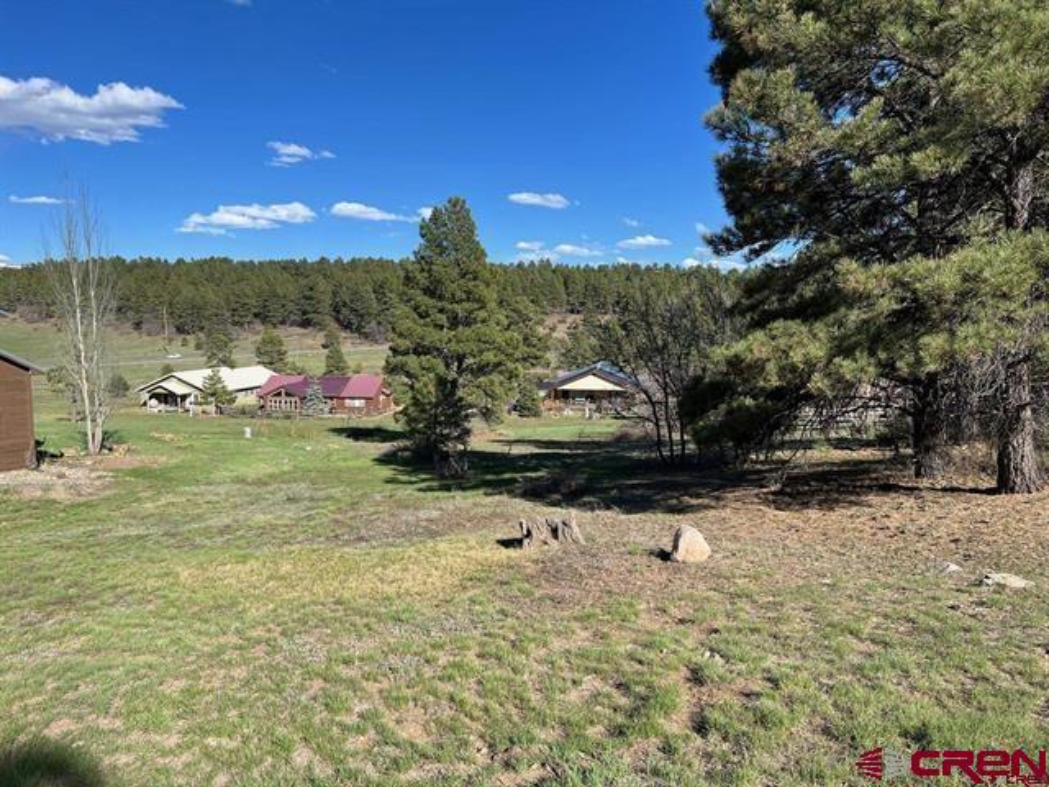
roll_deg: +0.1
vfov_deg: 53.1
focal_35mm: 26
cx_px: 524
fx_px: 788
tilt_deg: -5.5
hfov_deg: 67.3
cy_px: 394
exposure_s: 1/2513
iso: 50
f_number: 1.5
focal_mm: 5.7
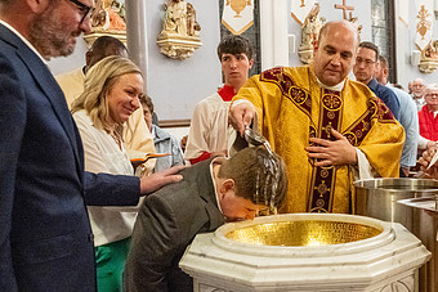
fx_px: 633
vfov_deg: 25.9
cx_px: 301
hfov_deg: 37.6
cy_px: 182
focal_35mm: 52
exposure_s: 1/60
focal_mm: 30.5
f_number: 4.5
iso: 5000
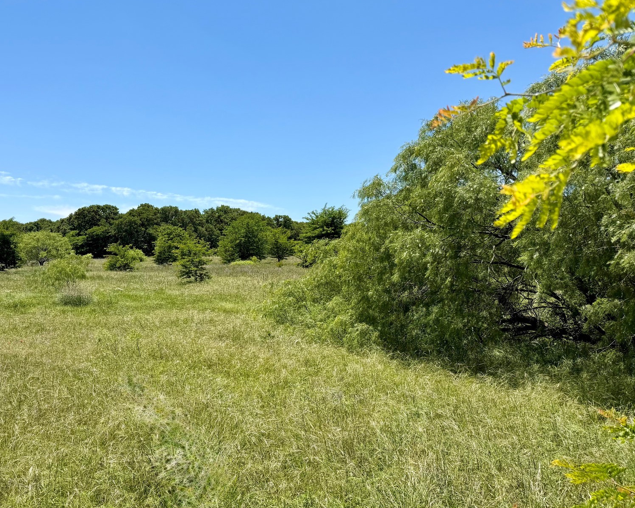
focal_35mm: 30
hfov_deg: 58.0
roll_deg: +0.1
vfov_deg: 48.5
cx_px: 238
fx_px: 564
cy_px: 267
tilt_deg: -2.1
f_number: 1.78
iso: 80
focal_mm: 6.76
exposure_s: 1/4975
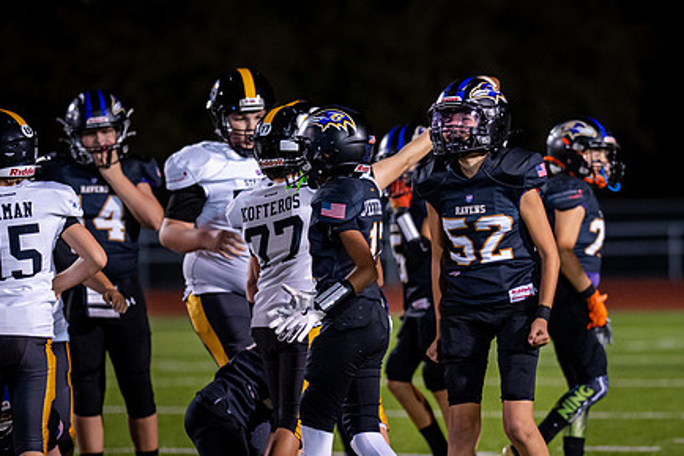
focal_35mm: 343
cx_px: 467
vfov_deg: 4.0
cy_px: 273
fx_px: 6514
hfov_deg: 6.0
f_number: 1.8
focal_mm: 135
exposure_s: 1/1000
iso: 1000
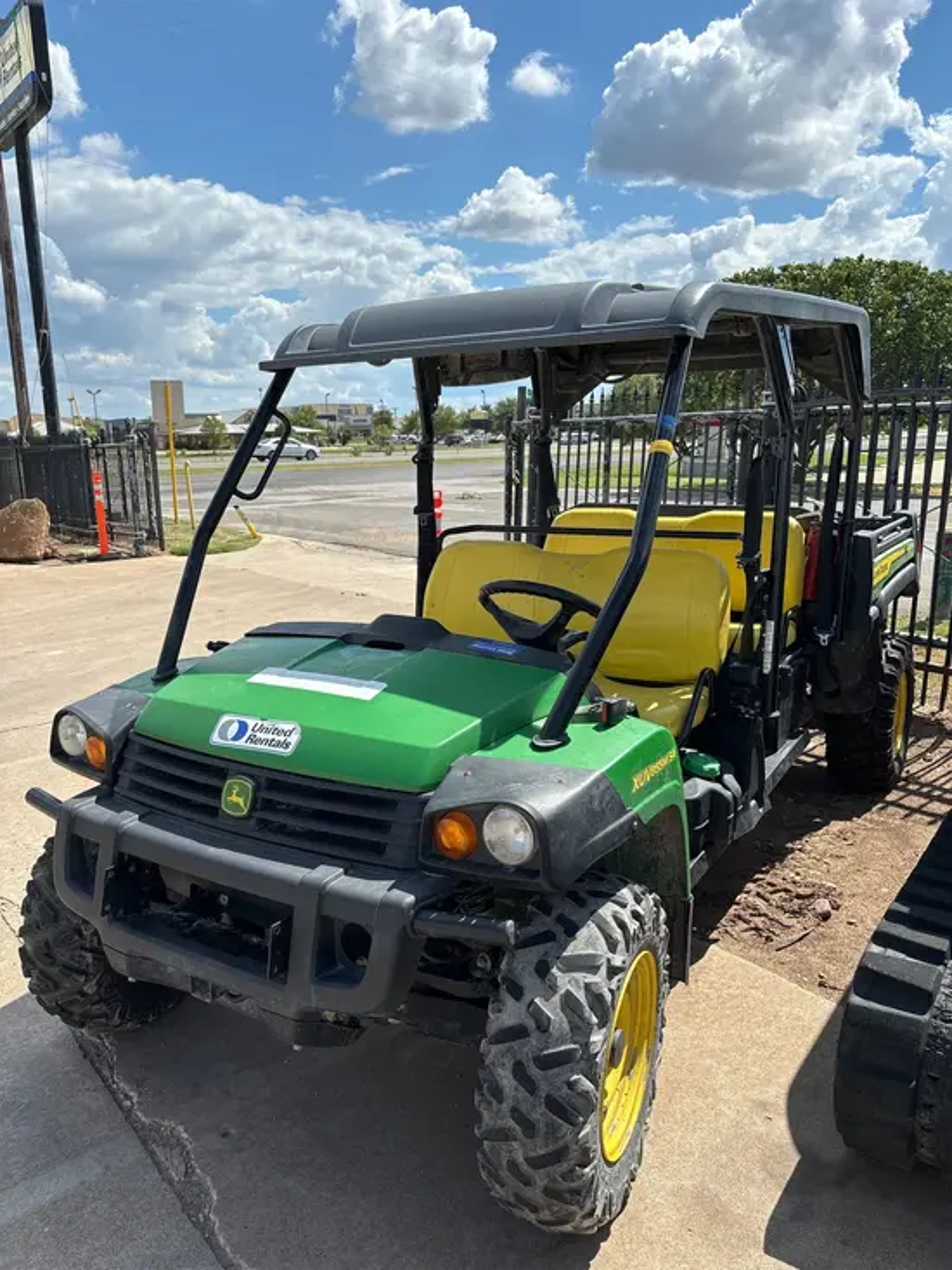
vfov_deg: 67.3
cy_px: 635
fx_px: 953
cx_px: 476
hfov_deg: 53.1
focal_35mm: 26
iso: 50
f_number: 1.6
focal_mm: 5.96
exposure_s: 1/3413
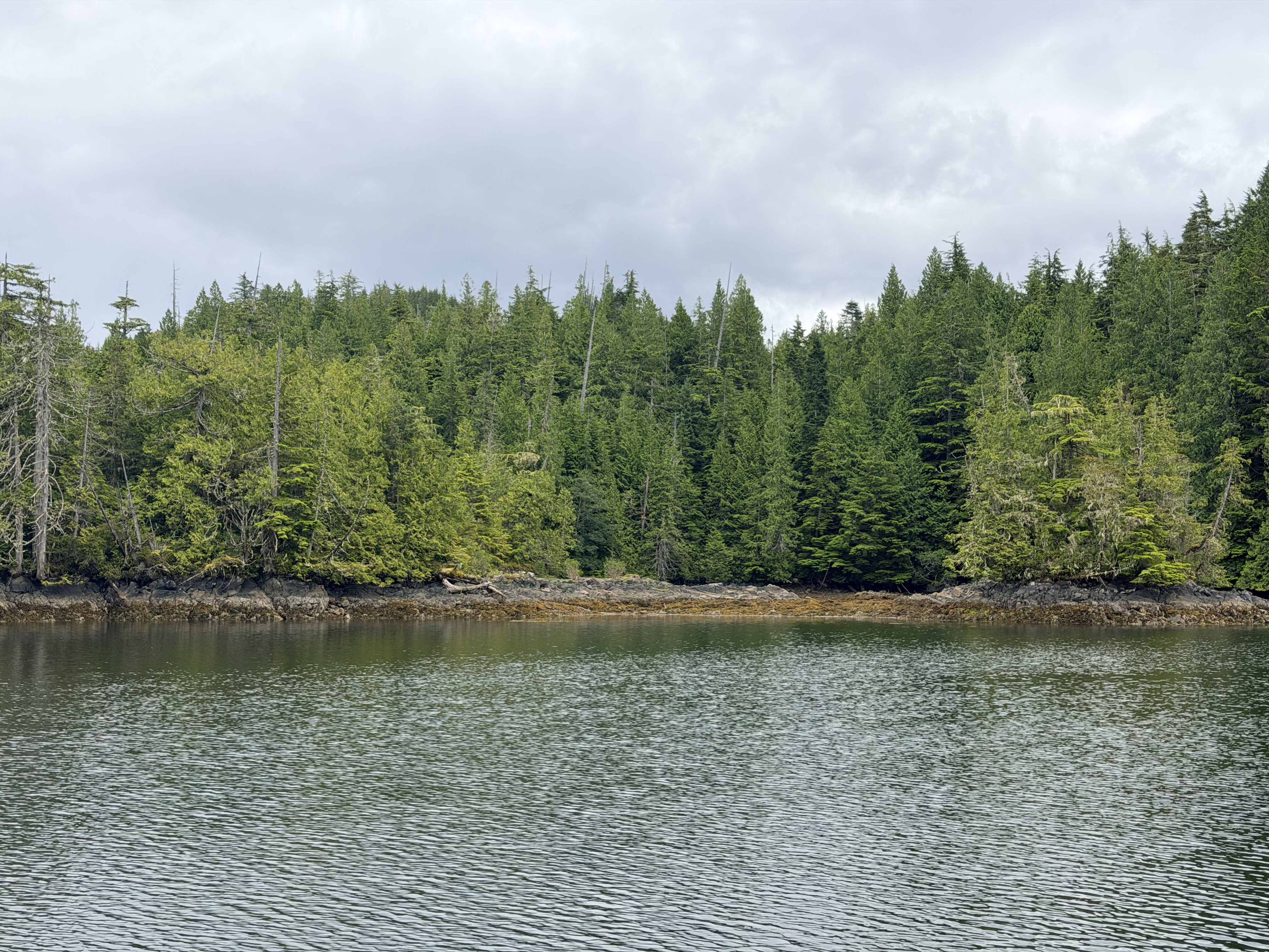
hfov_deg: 39.7
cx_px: 634
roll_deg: -0.1
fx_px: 1760
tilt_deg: +2.9
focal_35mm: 48
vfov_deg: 30.3
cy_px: 476
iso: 64
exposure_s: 1/1377
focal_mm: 6.76
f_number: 1.78
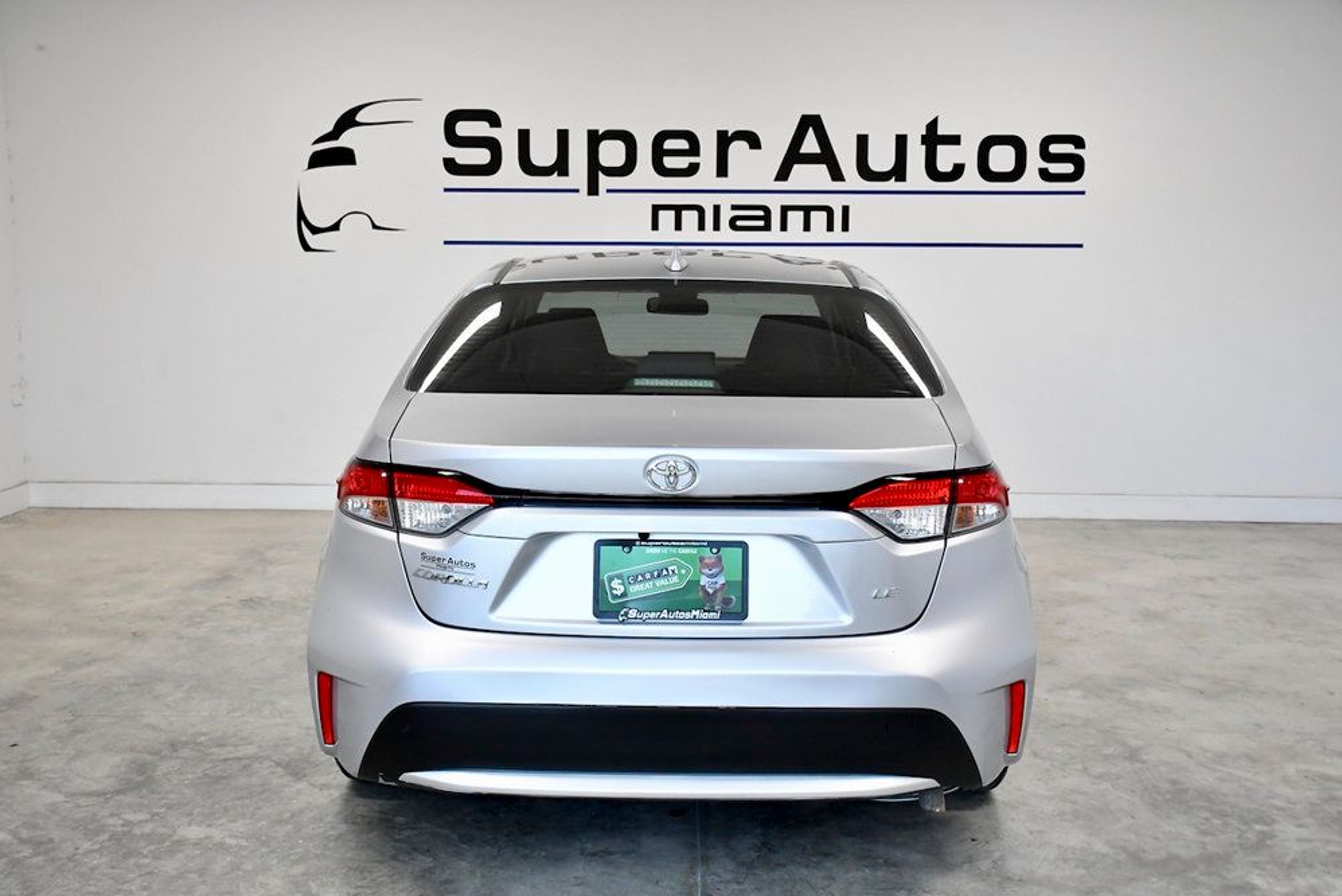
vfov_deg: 33.4
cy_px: 450
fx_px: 1491
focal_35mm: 40
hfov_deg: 48.4
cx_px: 676
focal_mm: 26
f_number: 5.6
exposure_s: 1/800
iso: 2500
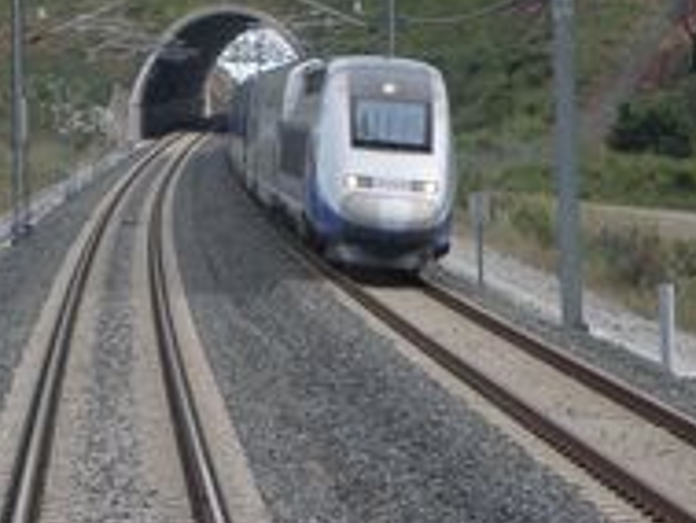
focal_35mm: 233
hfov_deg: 8.5
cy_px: 87
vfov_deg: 6.4
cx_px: 302
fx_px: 4688
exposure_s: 1/200
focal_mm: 22.39
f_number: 5.6
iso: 64
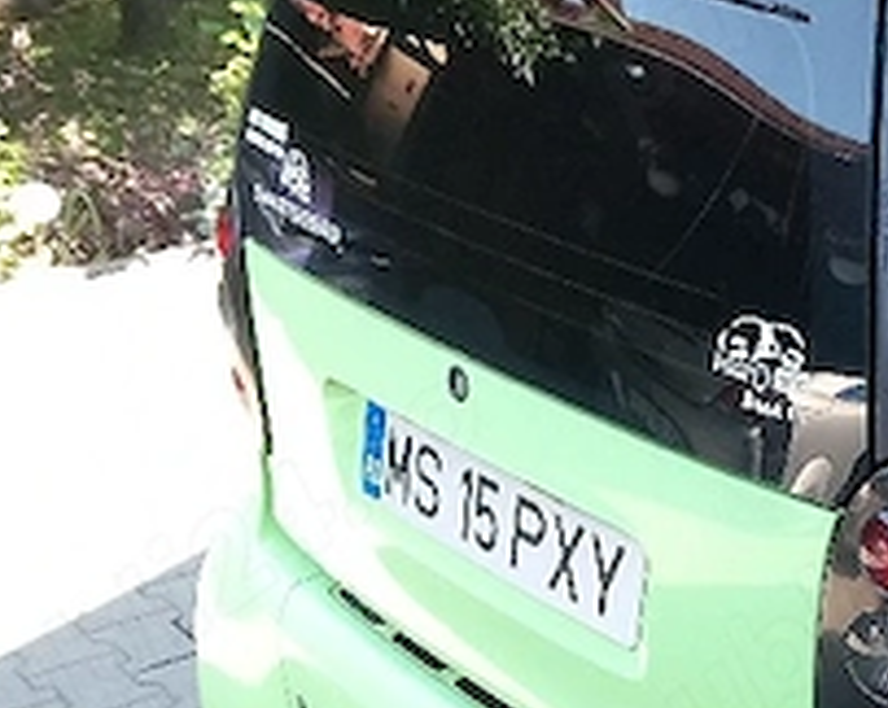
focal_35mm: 78
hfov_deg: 22.6
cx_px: 1050
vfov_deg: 19.3
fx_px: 2048
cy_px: 612
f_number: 1.8
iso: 25
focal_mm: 4
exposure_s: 1/50
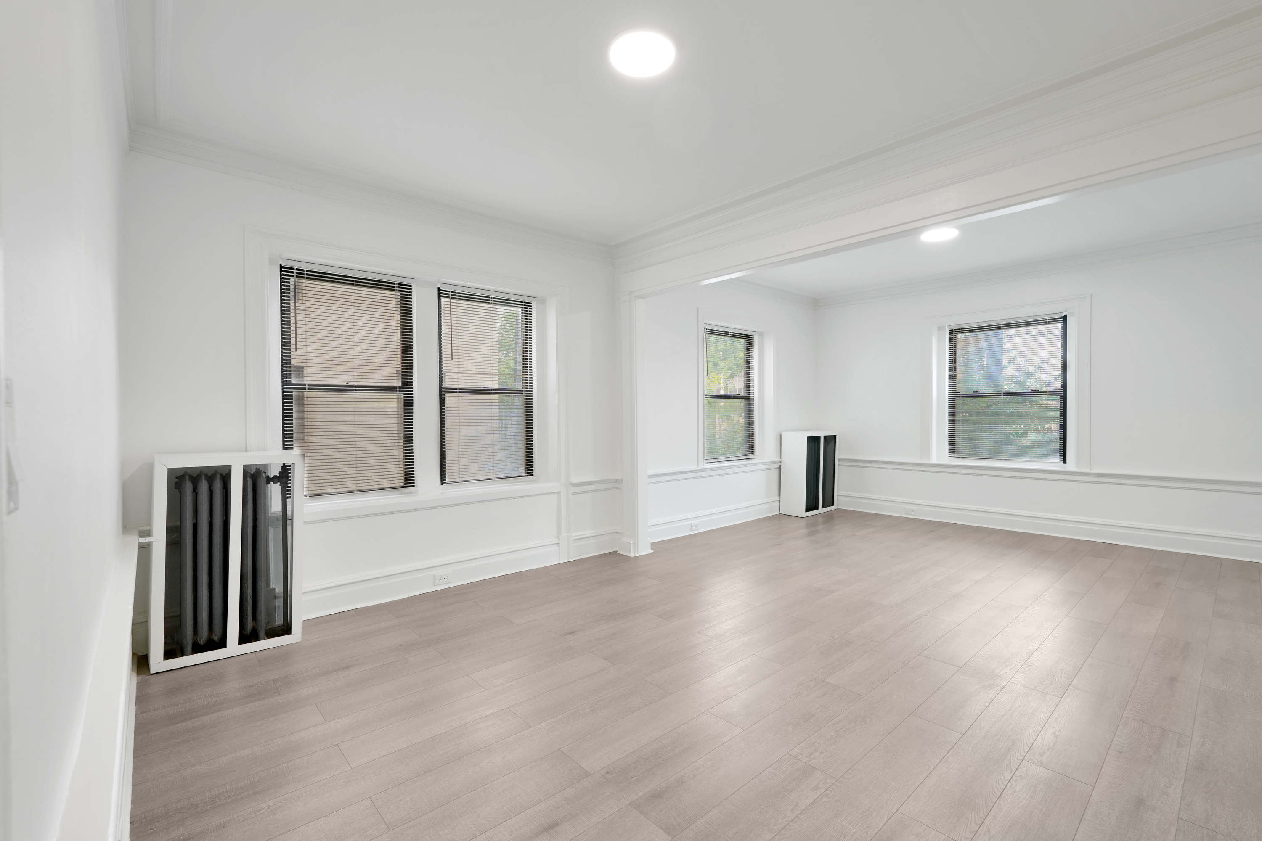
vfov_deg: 72.1
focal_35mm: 16
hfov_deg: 95.0
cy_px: 420
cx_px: 631
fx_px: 578
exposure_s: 1/30
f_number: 8
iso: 320
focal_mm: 16.5
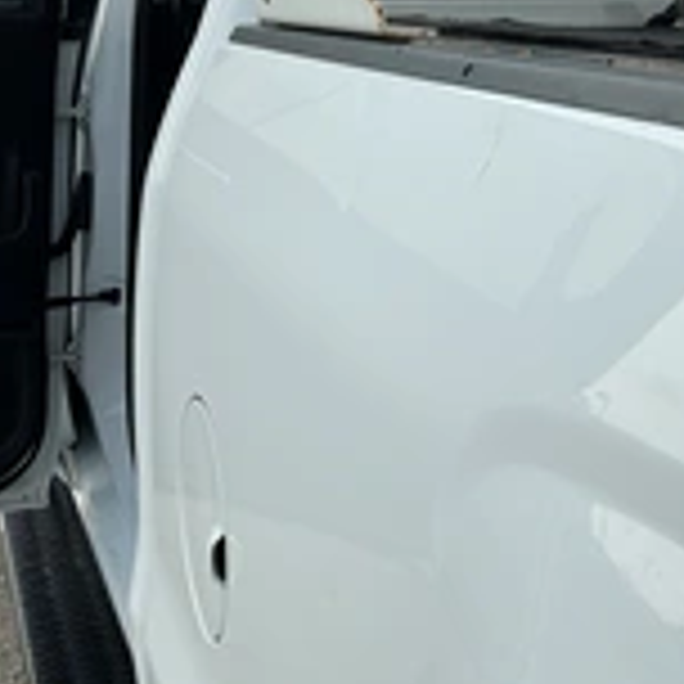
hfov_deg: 26.2
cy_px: 94
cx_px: 176
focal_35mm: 65
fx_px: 1453
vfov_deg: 25.8
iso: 25
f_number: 1.8
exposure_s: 1/1490
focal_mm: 3
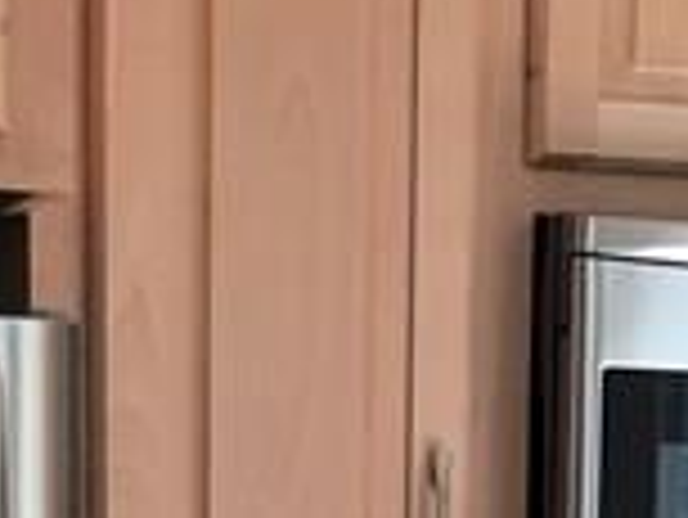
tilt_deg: -12.9
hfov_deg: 10.5
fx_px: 3720
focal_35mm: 187
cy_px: 1261
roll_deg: -1.9
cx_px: 706
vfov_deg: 7.4
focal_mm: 4
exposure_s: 1/30
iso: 25
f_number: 1.8
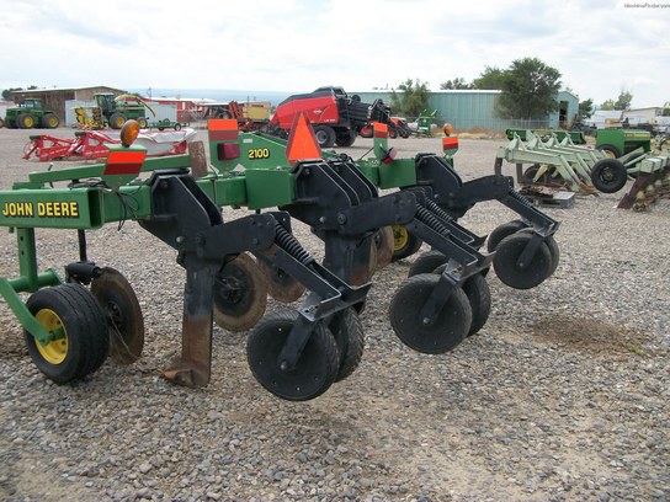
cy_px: 251
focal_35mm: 32
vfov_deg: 44.2
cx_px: 335
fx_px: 619
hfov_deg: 56.8
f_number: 8.8
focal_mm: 5.7
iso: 80
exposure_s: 1/100
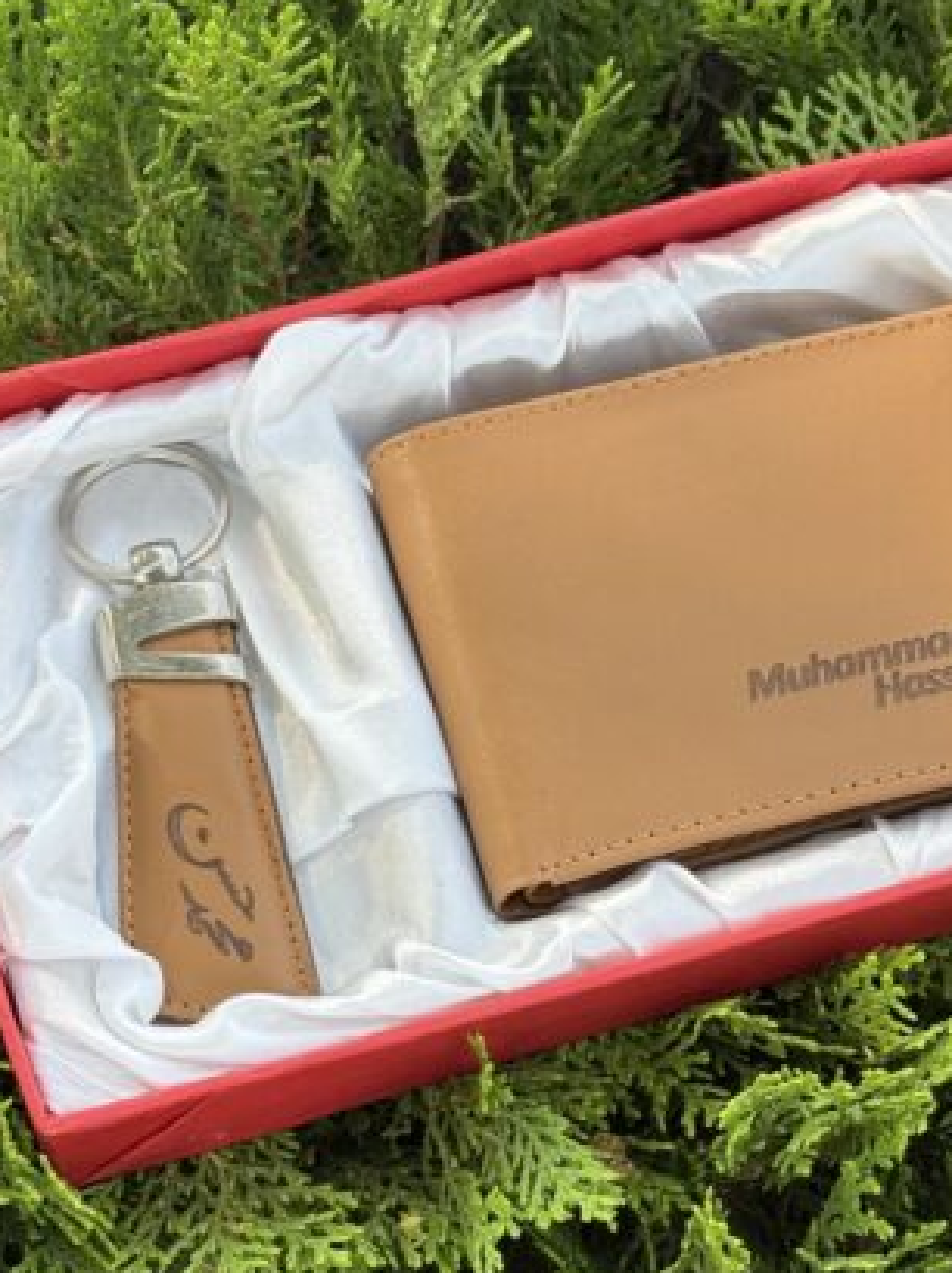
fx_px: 3452
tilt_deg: -50.4
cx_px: 569
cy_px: 713
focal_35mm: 94
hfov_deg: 15.7
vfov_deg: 20.9
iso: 100
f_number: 1.78
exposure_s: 1/726
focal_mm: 6.76
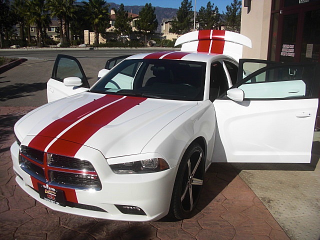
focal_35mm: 36
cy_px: 120
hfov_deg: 51.4
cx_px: 160
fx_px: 333
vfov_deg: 39.7
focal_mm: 6.3
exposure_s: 1/320
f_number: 7.9
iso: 50
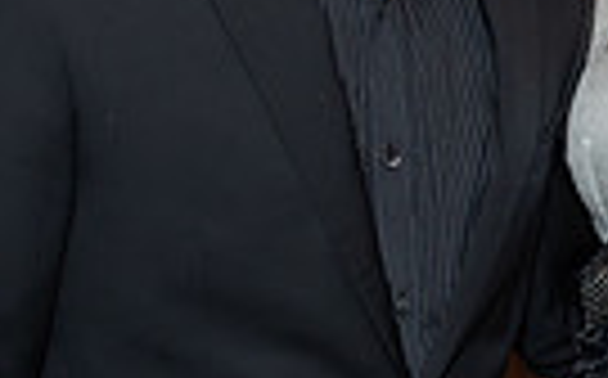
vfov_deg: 6.7
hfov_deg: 10.3
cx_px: 1003
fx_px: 3211
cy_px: 146
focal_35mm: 194
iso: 500
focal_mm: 26
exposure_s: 1/250
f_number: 8
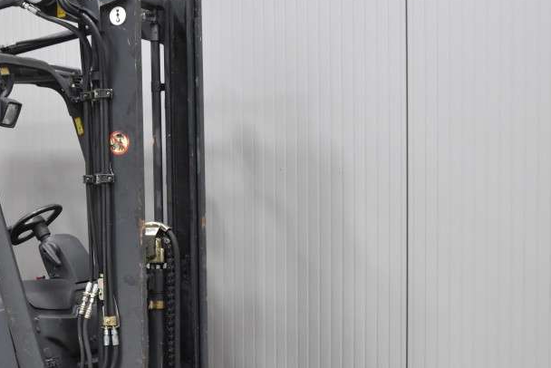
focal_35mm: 71
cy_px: 276
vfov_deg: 19.1
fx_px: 1087
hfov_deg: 27.4
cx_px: 48
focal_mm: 24
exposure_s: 1/25
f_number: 5
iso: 1600
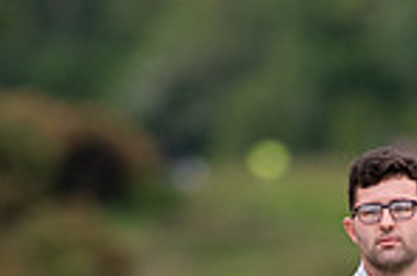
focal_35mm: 1769
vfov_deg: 0.8
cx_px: 437
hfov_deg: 1.2
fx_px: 20447
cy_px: 506
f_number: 4
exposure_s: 1/2500
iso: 800
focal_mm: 300
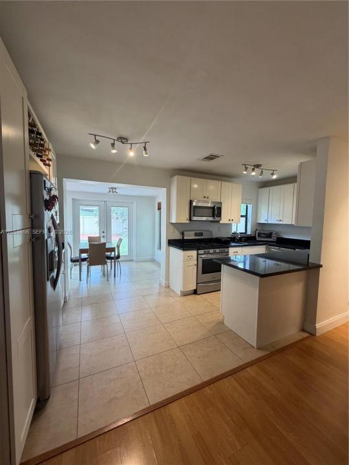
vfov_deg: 102.1
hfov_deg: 85.7
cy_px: 232
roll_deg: -2.1
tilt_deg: -3.7
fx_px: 188
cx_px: 174
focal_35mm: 14
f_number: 2.2
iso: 250
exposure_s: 1/120
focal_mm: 2.22
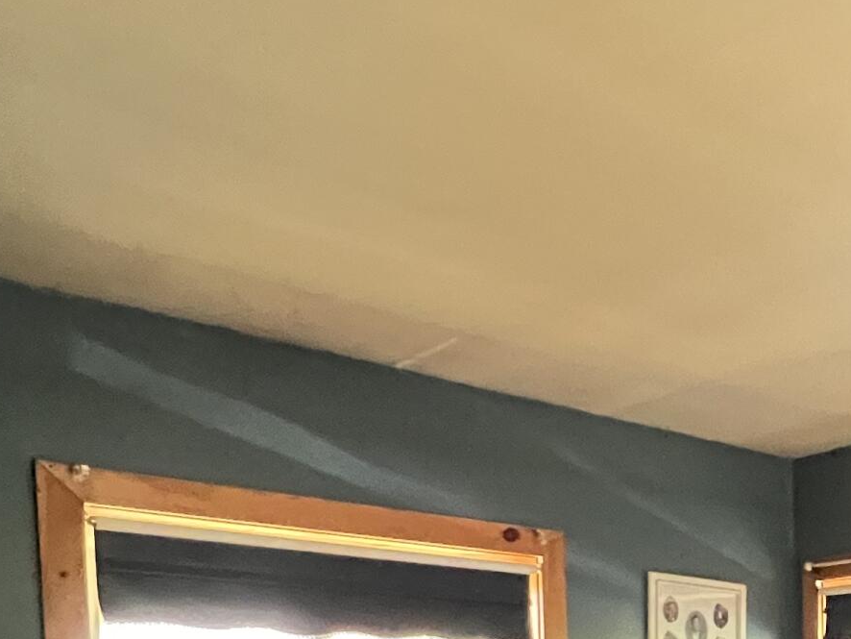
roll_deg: +0.1
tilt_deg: -3.4
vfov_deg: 28.3
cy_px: 784
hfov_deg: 36.0
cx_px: 952
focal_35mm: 44
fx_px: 1082
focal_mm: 1.57
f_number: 1.8
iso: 1600
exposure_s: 1/30
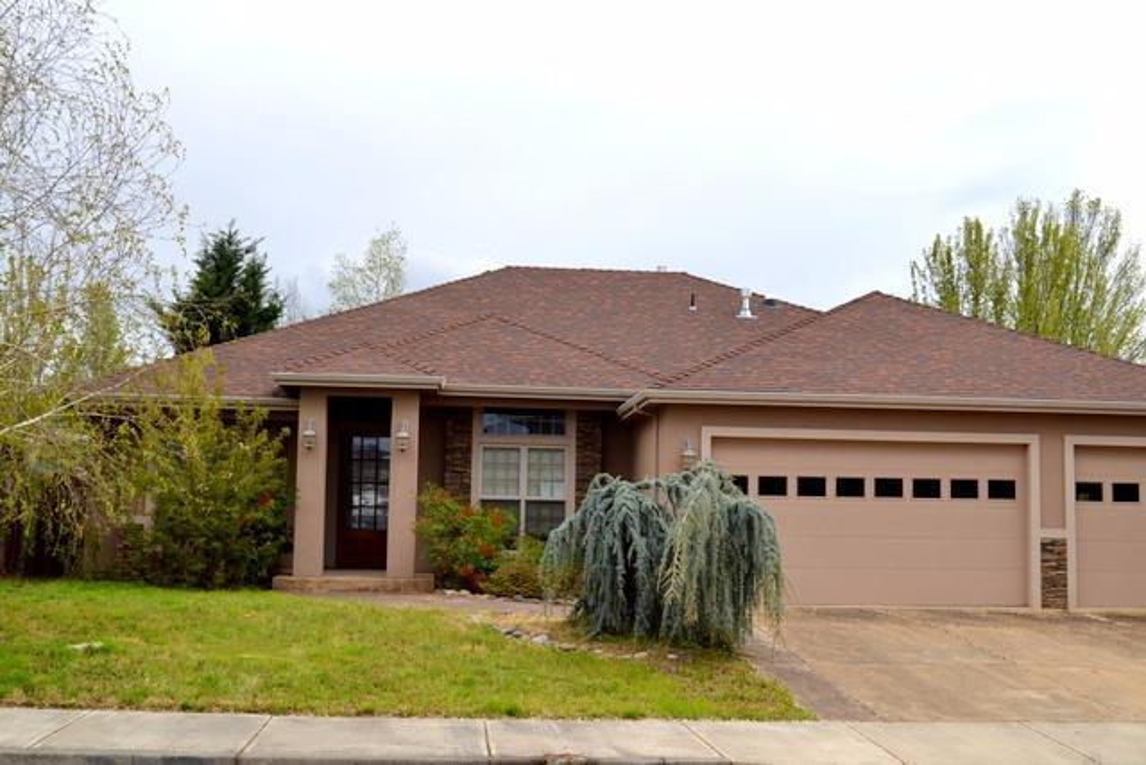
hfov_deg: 49.5
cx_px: 573
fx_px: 1242
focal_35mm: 39
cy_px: 382
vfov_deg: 34.2
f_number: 8
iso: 100
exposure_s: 1/200
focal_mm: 26
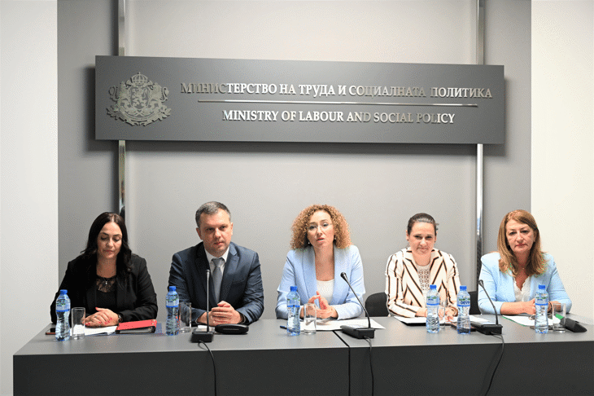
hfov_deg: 43.6
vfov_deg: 29.8
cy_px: 198
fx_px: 742
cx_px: 297
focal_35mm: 45
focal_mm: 45
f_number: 4
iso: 720
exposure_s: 1/50
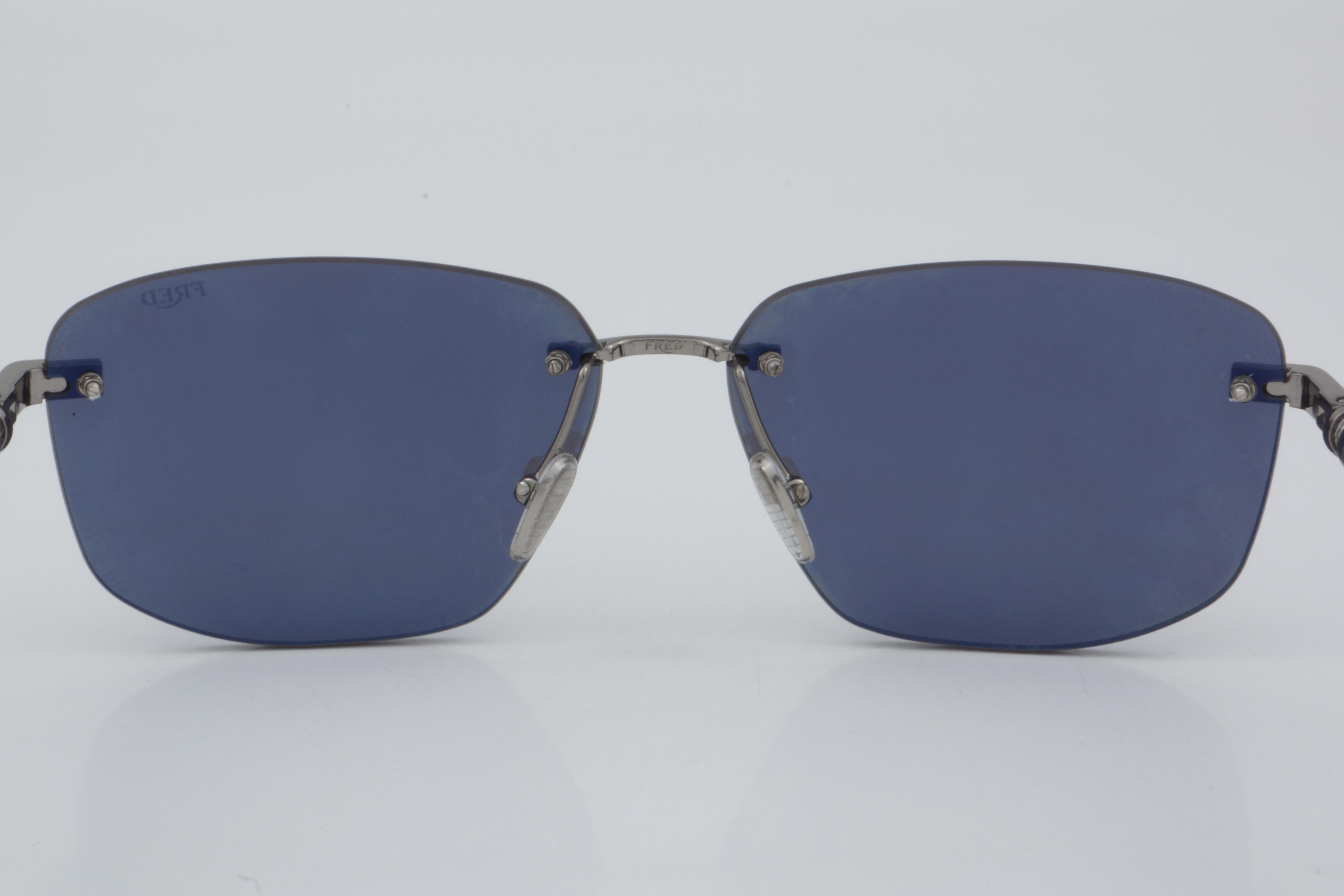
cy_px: 448
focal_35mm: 82
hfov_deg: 24.6
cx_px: 672
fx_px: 3080
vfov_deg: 16.6
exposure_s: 1/3
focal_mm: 55
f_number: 32
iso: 100
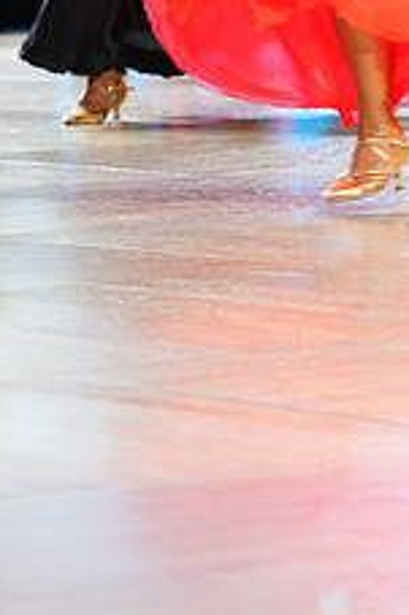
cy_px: -168
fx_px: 5154
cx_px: 167
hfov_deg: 4.5
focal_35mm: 302
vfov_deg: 6.8
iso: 2500
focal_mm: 118
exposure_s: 1/320
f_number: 4
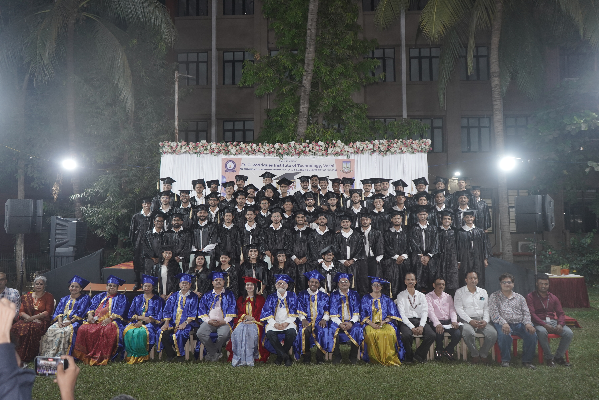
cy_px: 200
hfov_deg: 65.5
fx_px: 466
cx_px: 300
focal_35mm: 28
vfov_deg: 46.4
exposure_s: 1/160
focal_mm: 28
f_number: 3.5
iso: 1250
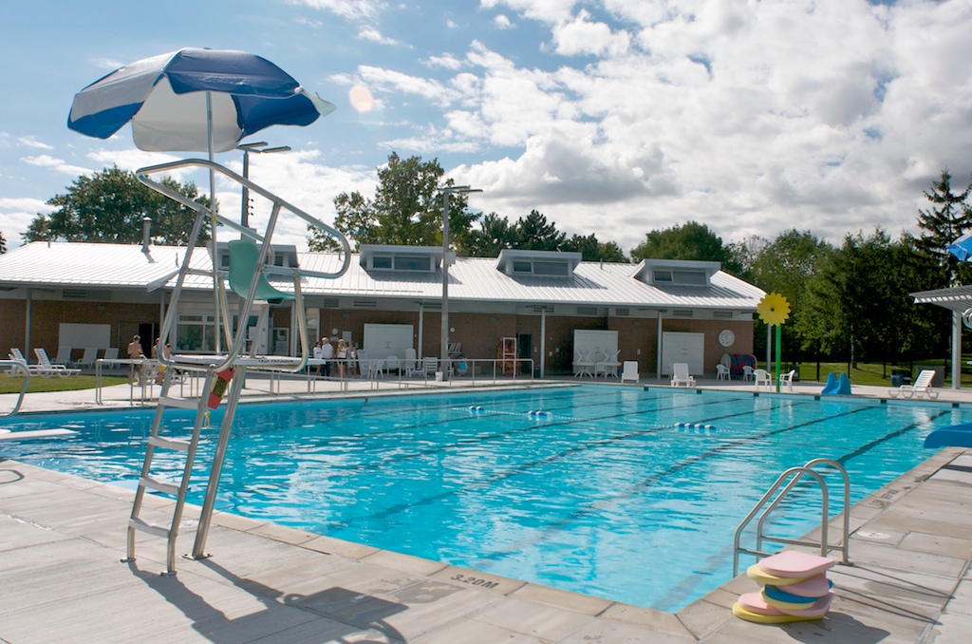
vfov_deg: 43.4
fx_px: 808
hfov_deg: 62.0
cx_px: 486
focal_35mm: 30
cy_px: 322
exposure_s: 1/500
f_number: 11
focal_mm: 20
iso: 200
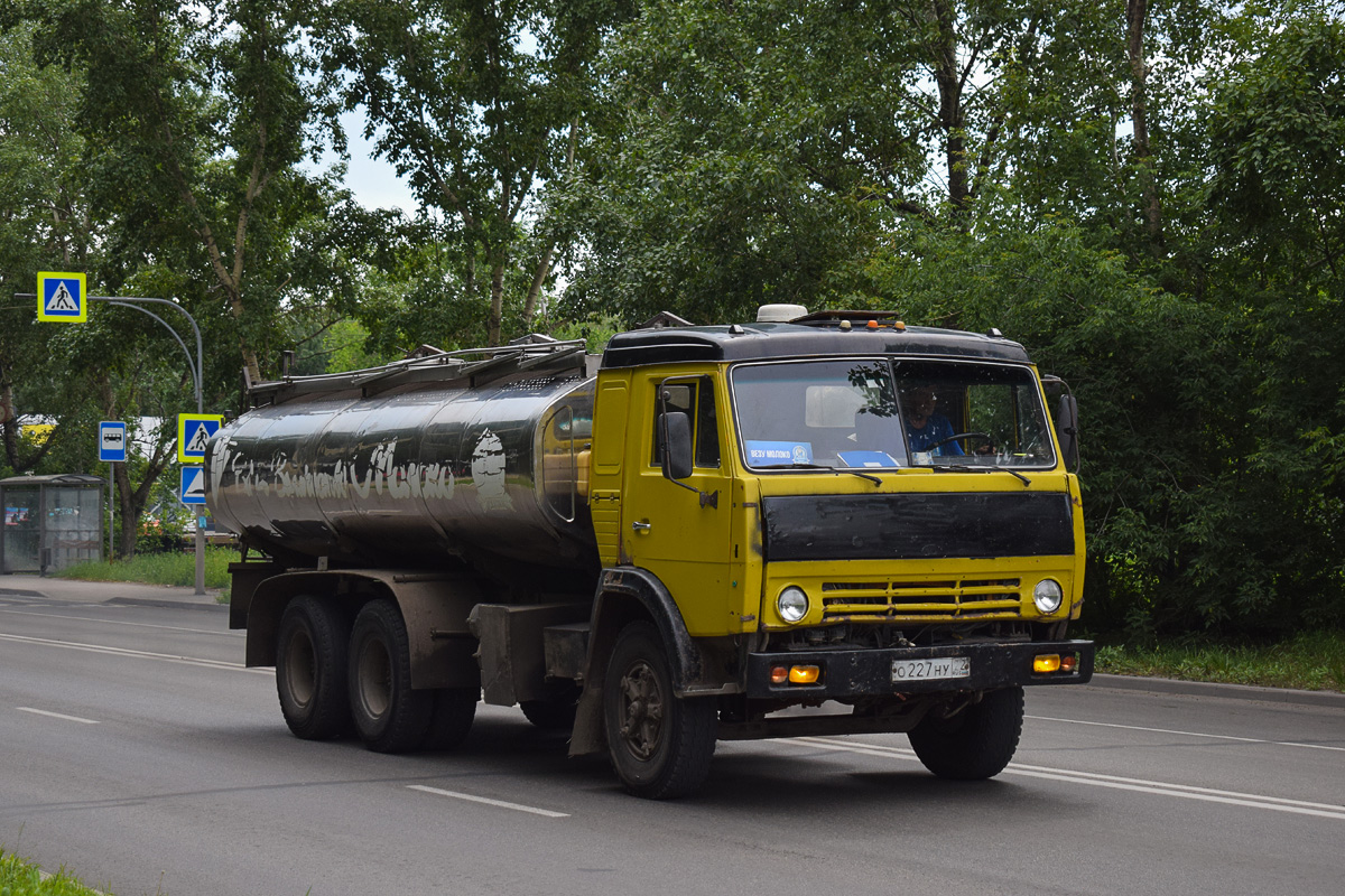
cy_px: 448
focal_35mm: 72
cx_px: 672
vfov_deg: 18.9
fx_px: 2690
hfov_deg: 28.1
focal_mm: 48
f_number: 5.6
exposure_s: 1/1000
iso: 400
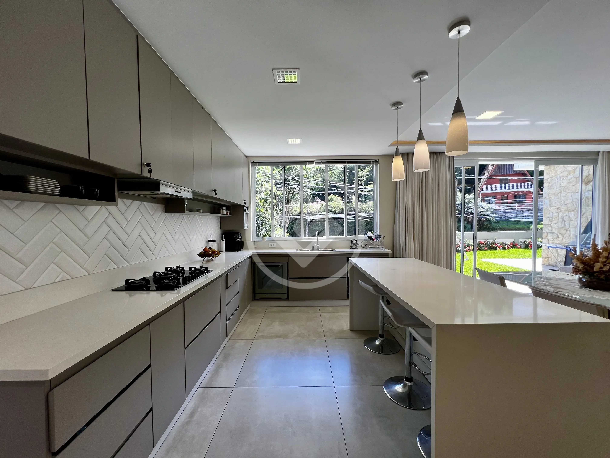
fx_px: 229
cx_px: 305
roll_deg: +0.7
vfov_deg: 89.9
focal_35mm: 13
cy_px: 229
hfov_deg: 106.2
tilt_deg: -1.5
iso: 32
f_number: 1.8
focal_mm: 1.57
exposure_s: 1/120
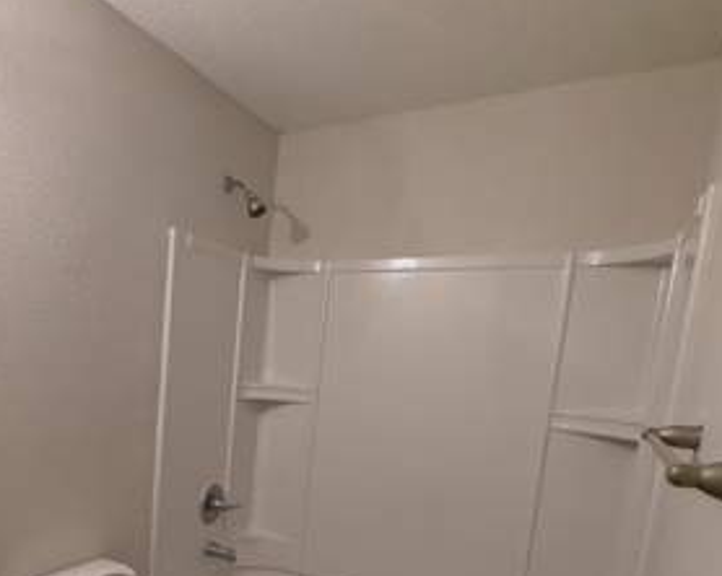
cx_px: 195
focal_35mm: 27
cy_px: 436
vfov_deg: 50.8
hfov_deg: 61.1
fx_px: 577
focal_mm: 2.35
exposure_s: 1/60
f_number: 2.2
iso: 135
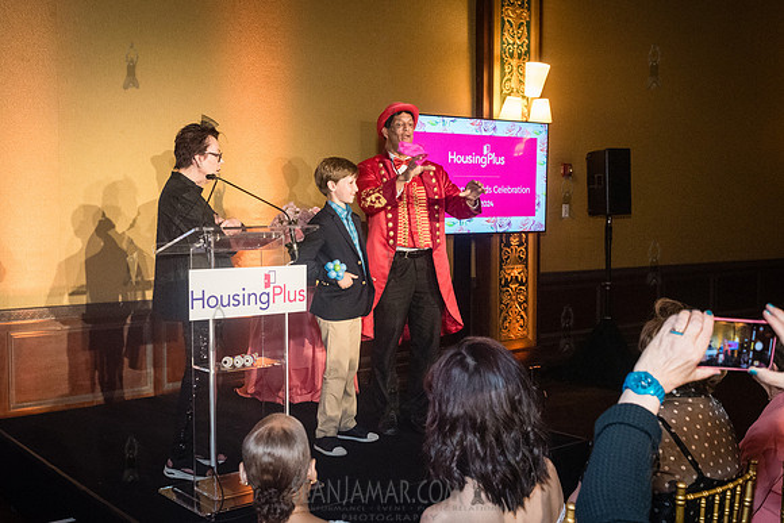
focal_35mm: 40
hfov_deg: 48.6
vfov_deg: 33.6
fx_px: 865
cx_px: 341
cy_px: 259
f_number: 5
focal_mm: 35
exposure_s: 1/160
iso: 6400
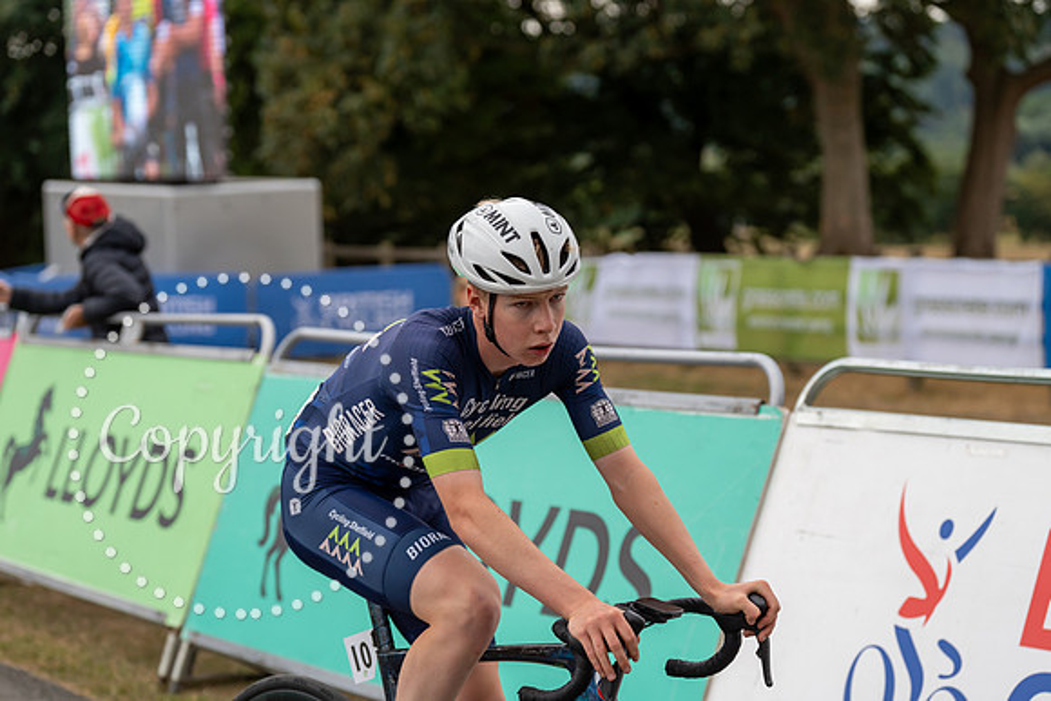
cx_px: 526
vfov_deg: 15.9
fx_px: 2511
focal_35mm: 86
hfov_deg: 23.6
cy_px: 350
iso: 640
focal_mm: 86
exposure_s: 1/1000
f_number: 3.5
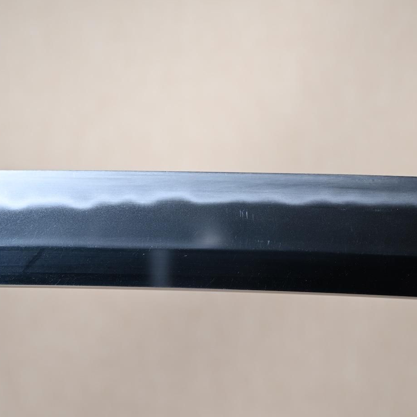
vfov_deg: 17.6
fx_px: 1344
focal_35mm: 99
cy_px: 209
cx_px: 187
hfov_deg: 17.6
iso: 100
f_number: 4.8
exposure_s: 1.3
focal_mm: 51
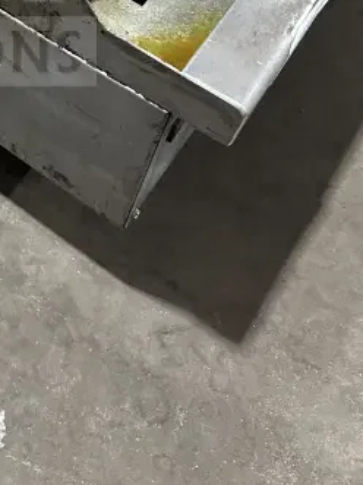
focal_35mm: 59
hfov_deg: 22.8
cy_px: -30
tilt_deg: -44.7
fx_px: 825
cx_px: -69
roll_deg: -5.1
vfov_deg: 29.9
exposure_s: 1/60
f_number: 1.78
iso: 500
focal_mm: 6.86
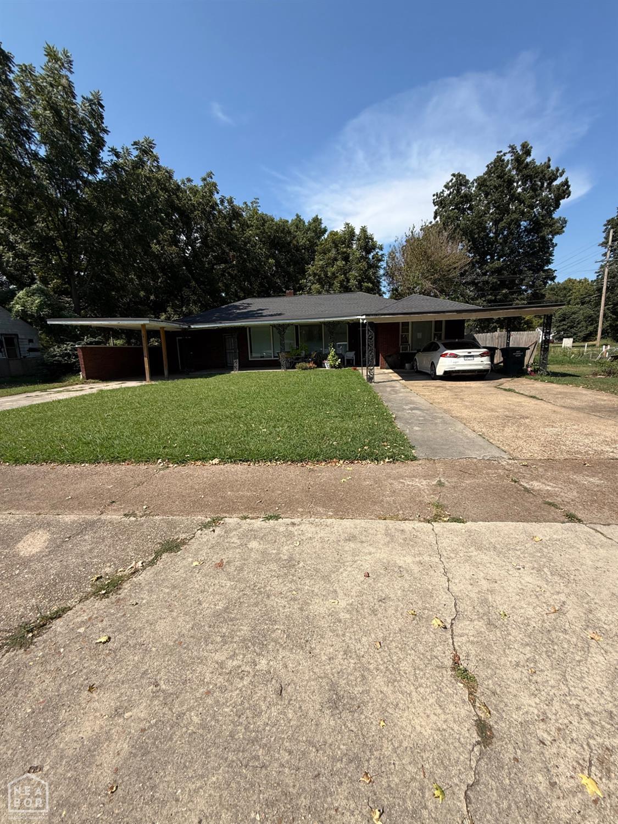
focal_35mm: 14
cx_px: 309
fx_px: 333
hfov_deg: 85.7
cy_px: 412
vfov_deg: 102.1
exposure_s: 1/1745
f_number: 2.2
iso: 50
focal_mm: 2.22
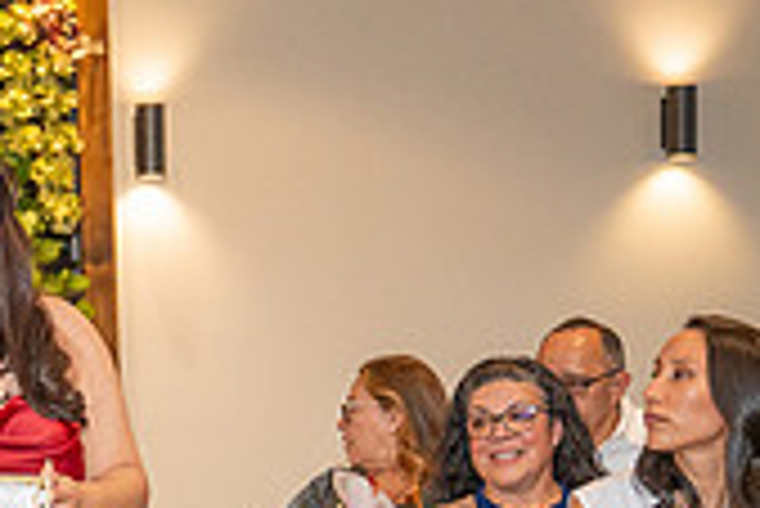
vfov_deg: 8.4
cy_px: 618
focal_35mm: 161
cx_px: -481
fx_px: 3402
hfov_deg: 12.0
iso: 1000
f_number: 3.5
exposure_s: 1/200
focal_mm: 47
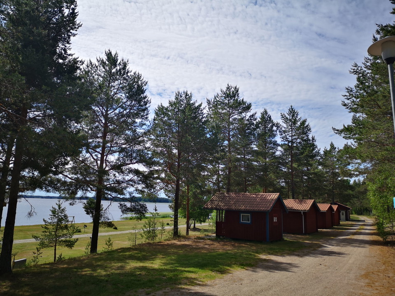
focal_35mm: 27
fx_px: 308
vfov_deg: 51.4
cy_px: 148
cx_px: 198
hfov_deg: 65.3
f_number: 1.8
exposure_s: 1/3731
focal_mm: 3.95
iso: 50
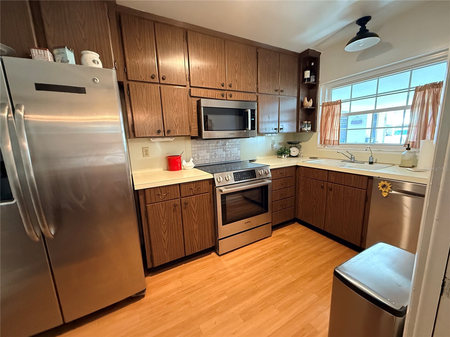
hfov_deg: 102.1
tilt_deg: -9.0
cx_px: 225
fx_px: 182
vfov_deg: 85.7
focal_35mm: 14
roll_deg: +1.7
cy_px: 168
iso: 640
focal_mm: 2.22
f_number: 2.2
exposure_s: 1/60
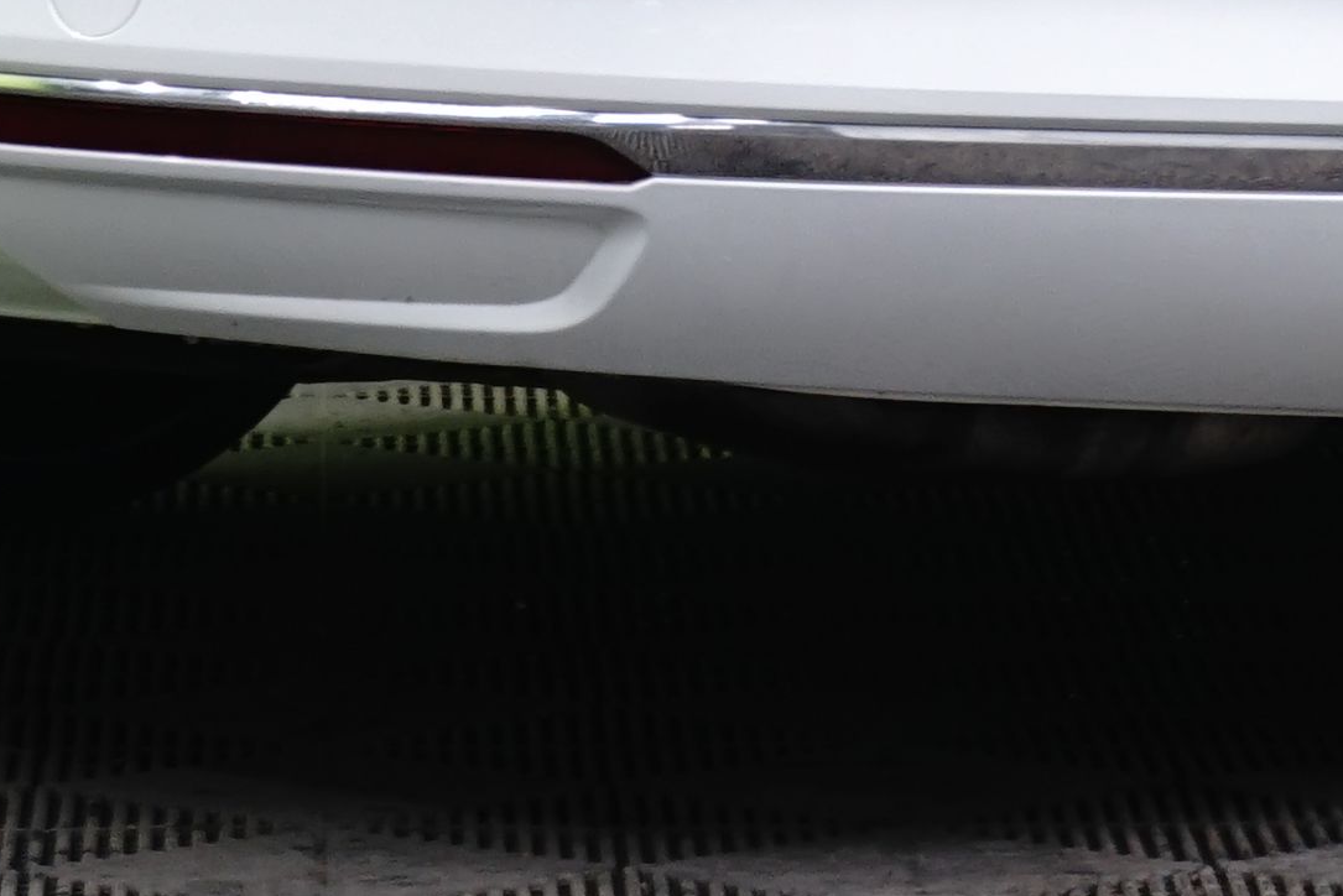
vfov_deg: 3.5
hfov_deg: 5.3
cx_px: 2031
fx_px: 14440
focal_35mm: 387
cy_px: -1080
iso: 500
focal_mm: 70
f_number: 8
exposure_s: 1/6
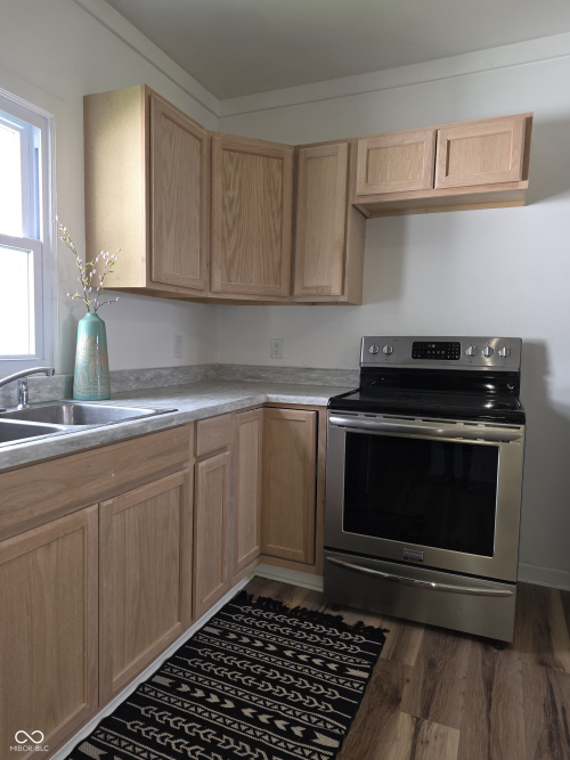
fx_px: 505
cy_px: 380
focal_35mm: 23
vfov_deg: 73.9
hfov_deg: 58.9
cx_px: 285
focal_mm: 6.25
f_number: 1.7
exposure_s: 1/60
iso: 64
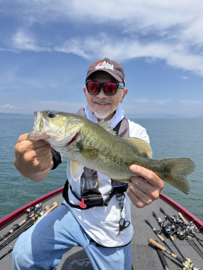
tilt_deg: -6.4
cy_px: 135
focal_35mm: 24
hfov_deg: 56.8
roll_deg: -2.2
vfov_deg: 71.6
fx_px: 188
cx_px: 102
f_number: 1.78
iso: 100
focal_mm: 6.76
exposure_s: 1/4167
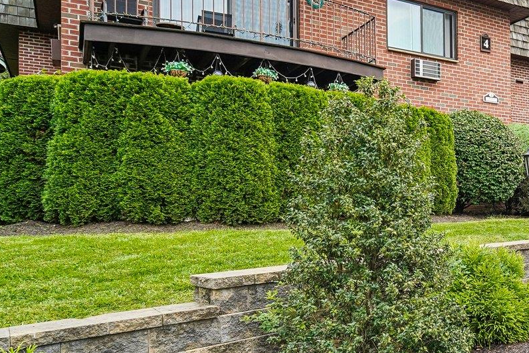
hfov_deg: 43.6
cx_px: 554
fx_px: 529
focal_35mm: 36
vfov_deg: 36.8
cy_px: 203
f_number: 8
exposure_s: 1/160
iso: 400
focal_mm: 14
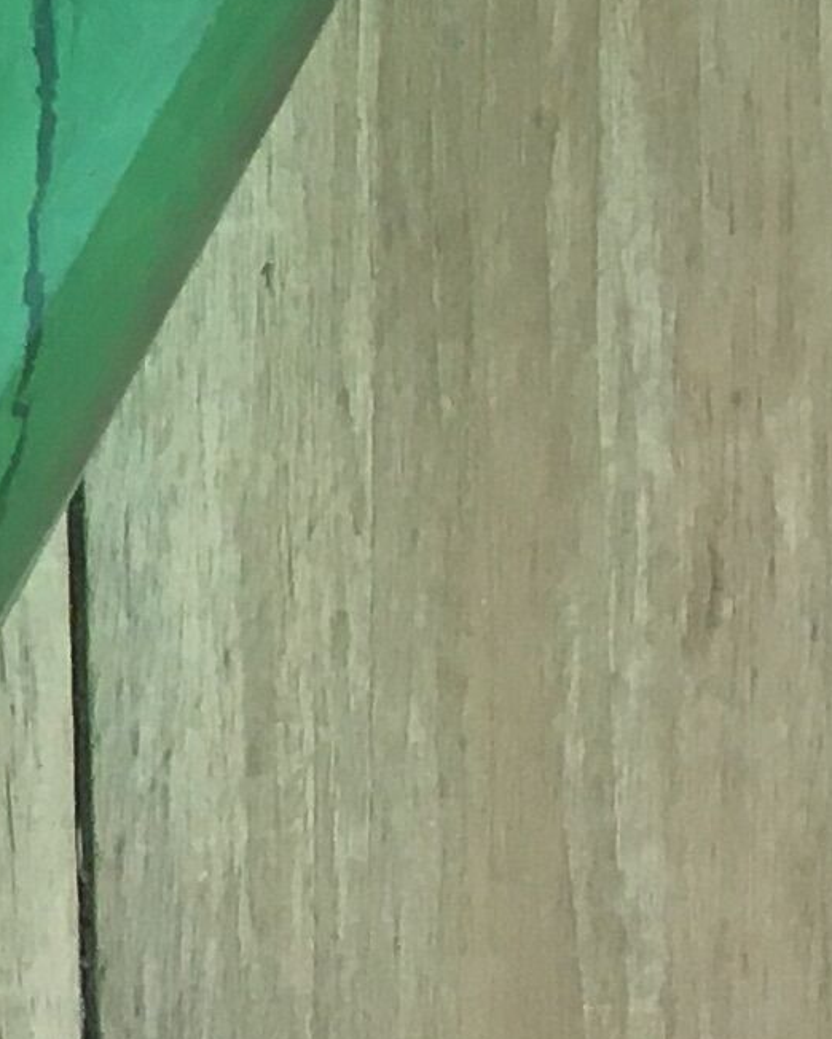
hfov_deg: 8.5
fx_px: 5384
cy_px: -929
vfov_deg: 10.3
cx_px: -666
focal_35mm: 175
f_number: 2.2
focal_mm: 4.15
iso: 32
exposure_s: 1/33
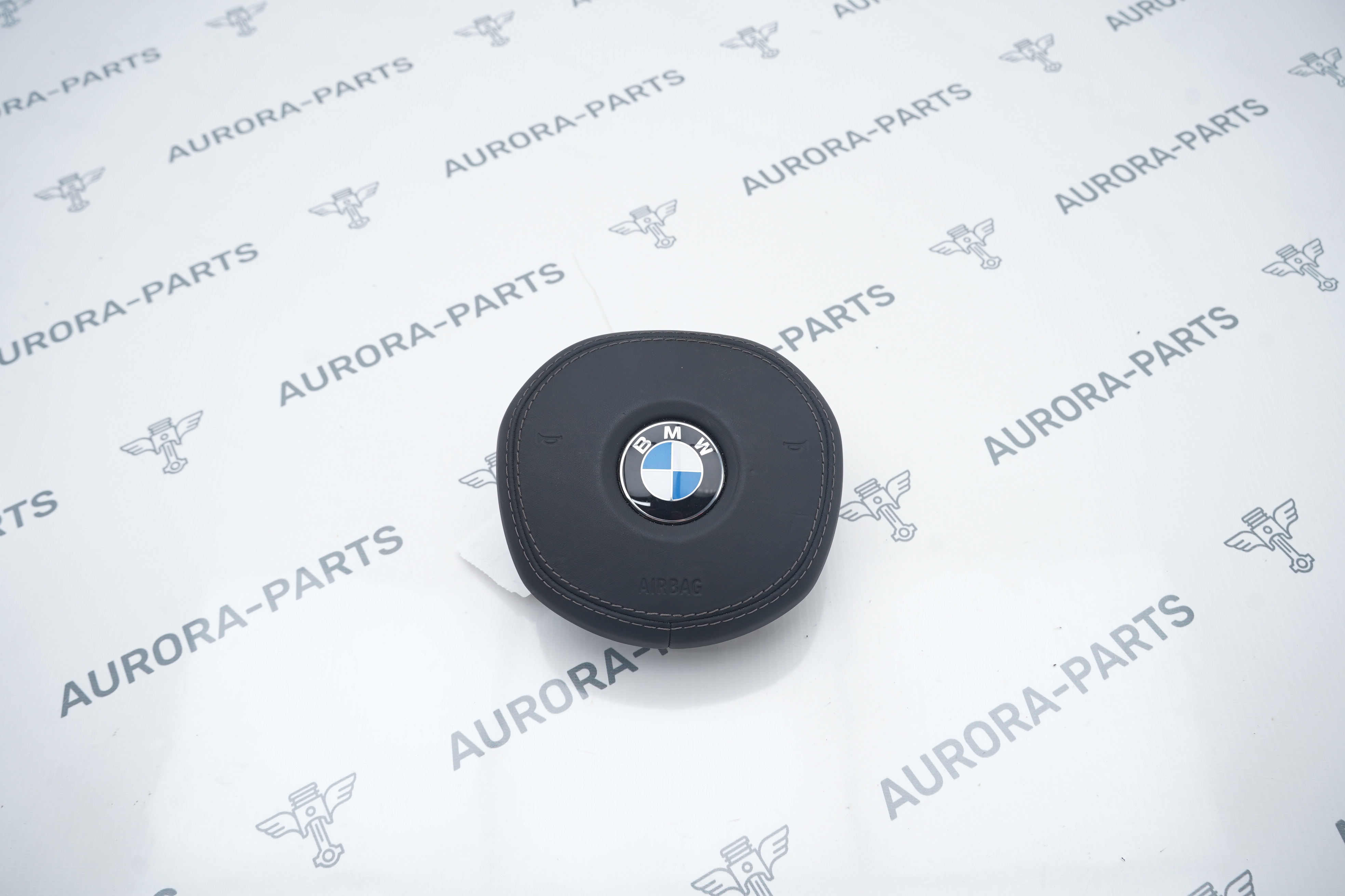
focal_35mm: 28
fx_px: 1046
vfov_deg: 46.4
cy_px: 448
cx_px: 672
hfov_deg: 65.5
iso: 500
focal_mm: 28
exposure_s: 1/160
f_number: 6.3
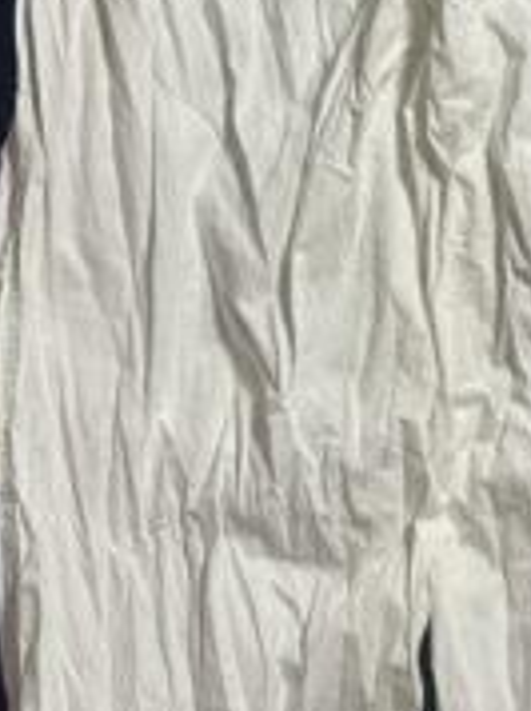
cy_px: 334
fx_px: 1599
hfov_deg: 18.7
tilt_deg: -61.9
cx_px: 435
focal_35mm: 78
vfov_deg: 25.1
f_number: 1.5
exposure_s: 1/100
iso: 125
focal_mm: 5.7
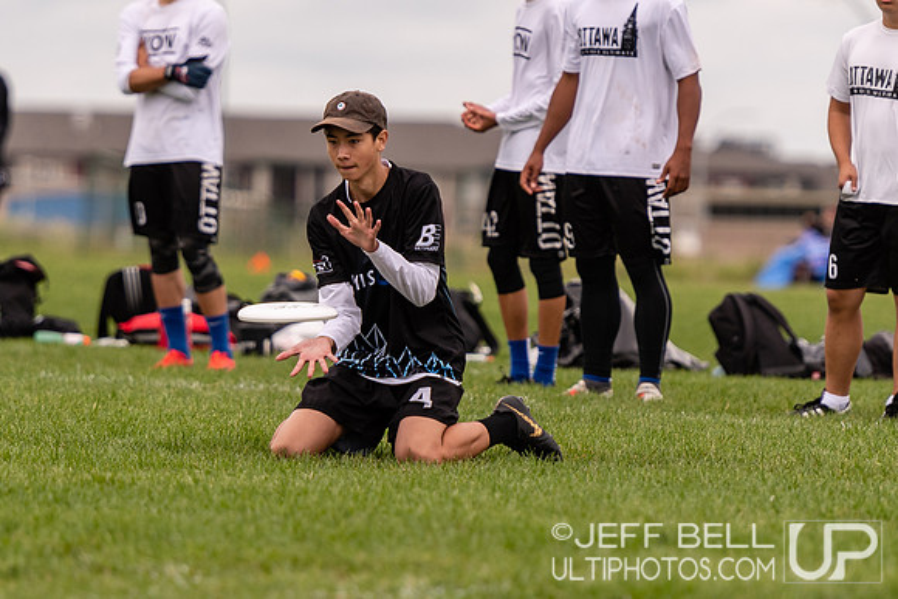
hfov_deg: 3.9
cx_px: 349
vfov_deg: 2.6
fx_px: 13233
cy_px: 243
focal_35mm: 530
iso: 100
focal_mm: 195
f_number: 2.8
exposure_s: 1/1000
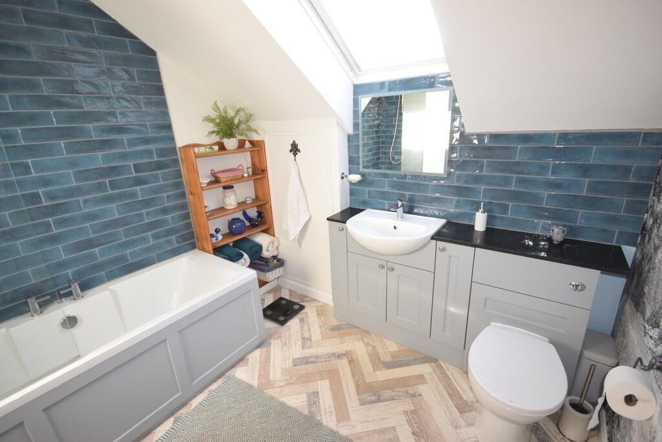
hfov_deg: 95.0
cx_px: 331
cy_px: 221
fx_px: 303
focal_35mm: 16
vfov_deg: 72.1
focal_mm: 11
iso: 800
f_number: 5.6
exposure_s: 1/125
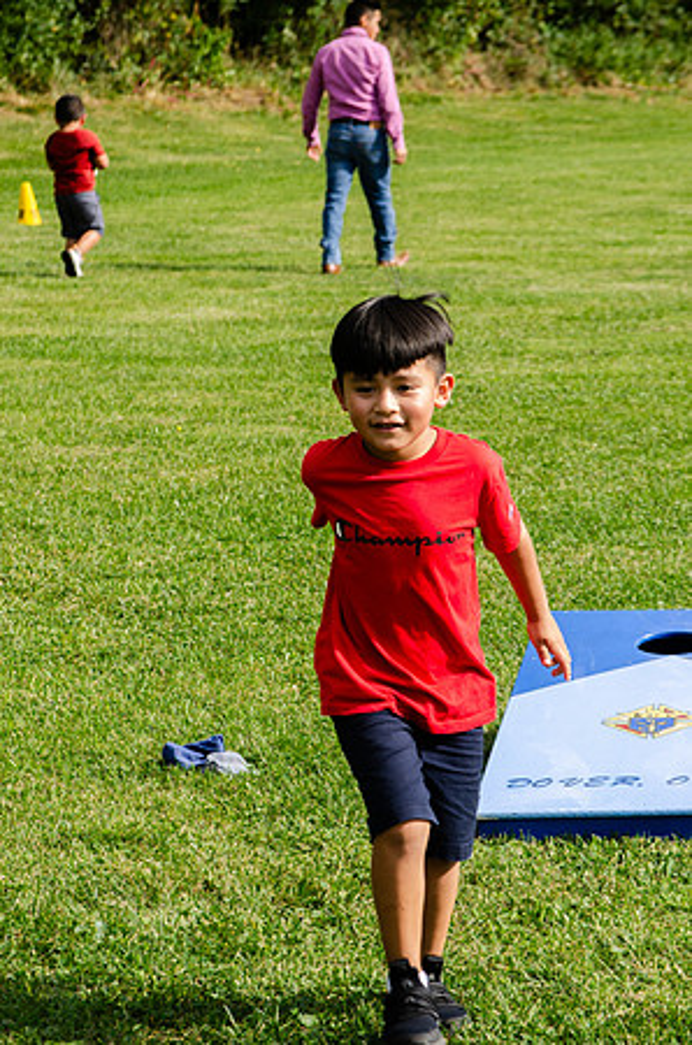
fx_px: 5301
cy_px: 522
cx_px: 346
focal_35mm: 183
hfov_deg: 7.5
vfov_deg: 11.3
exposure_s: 1/250
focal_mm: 122
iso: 100
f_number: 8
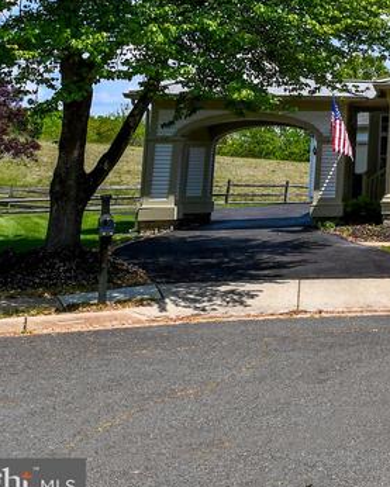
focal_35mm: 50
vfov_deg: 34.7
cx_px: 650
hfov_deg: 22.2
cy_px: 29
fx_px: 721
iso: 100
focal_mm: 12
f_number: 9
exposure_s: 1/320
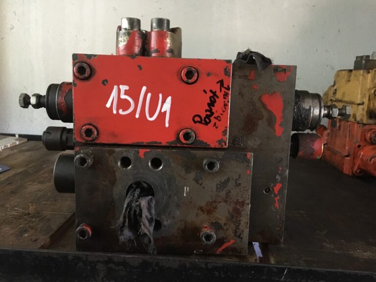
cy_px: 141
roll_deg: -3.3
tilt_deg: -9.7
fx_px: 315
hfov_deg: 61.7
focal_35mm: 29
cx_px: 188
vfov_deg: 48.2
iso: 320
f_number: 2.2
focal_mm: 4.15
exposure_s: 1/17
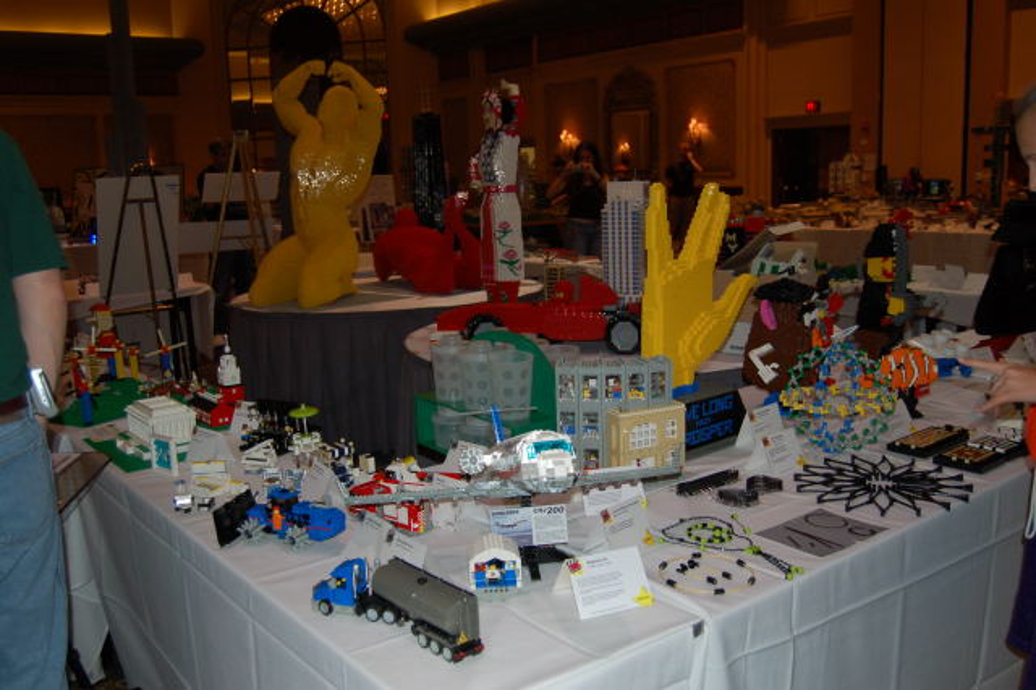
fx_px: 949
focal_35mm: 33
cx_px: 518
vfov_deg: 39.9
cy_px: 345
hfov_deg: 57.2
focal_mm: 22
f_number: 3.8
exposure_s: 1/60
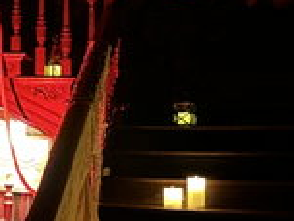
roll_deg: -1.9
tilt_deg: +0.1
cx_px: -321
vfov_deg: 13.3
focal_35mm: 111
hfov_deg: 14.3
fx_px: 943
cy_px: 142
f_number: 1.6
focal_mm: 5.96
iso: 800
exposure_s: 1/9
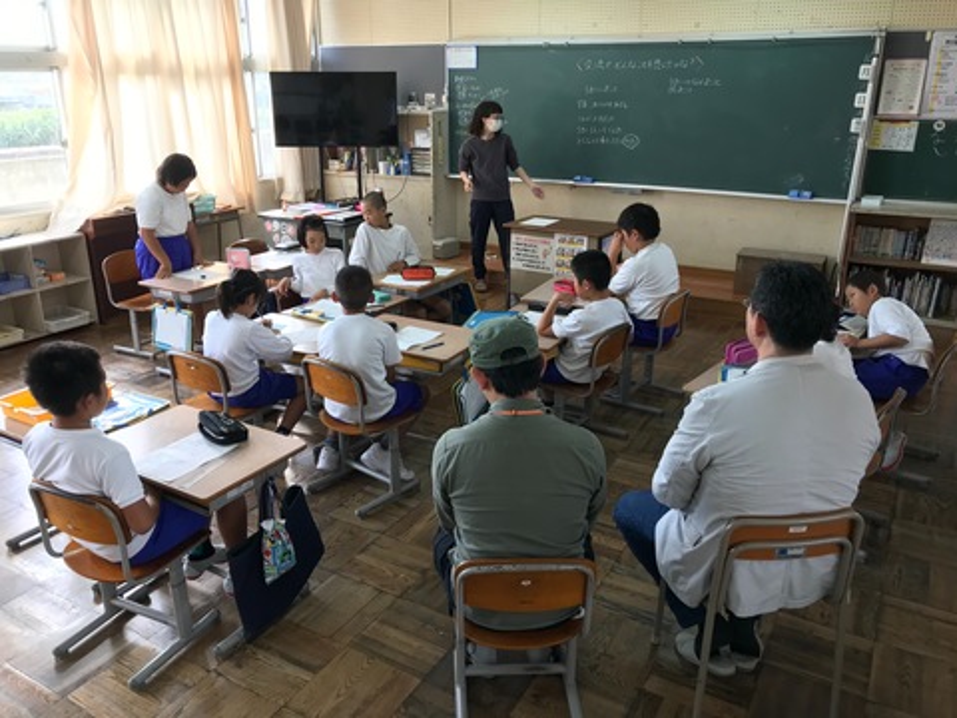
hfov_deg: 63.4
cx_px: 478
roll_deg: -0.3
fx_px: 774
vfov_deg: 49.7
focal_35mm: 28
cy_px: 359
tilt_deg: -19.4
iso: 40
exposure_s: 1/120
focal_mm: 3.99
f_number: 1.8
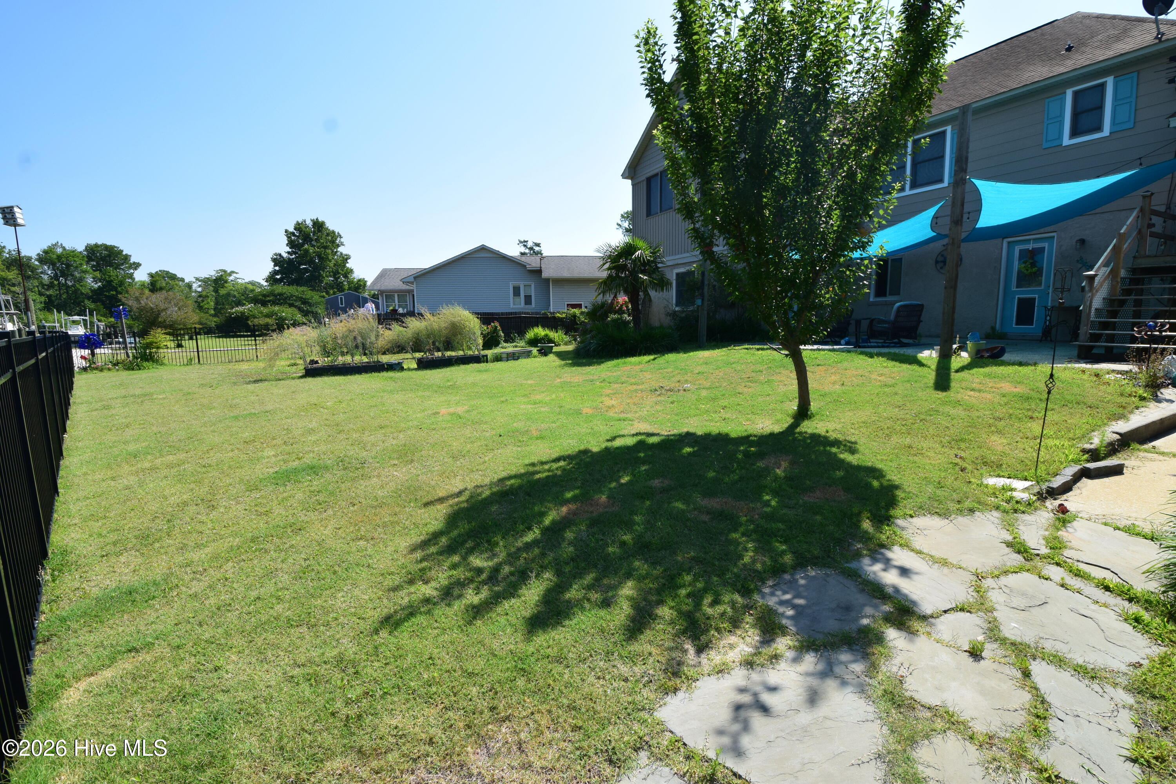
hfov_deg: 100.4
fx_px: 490
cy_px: 392
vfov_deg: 77.3
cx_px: 588
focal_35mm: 15
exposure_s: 1/400
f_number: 11
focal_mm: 10
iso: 400
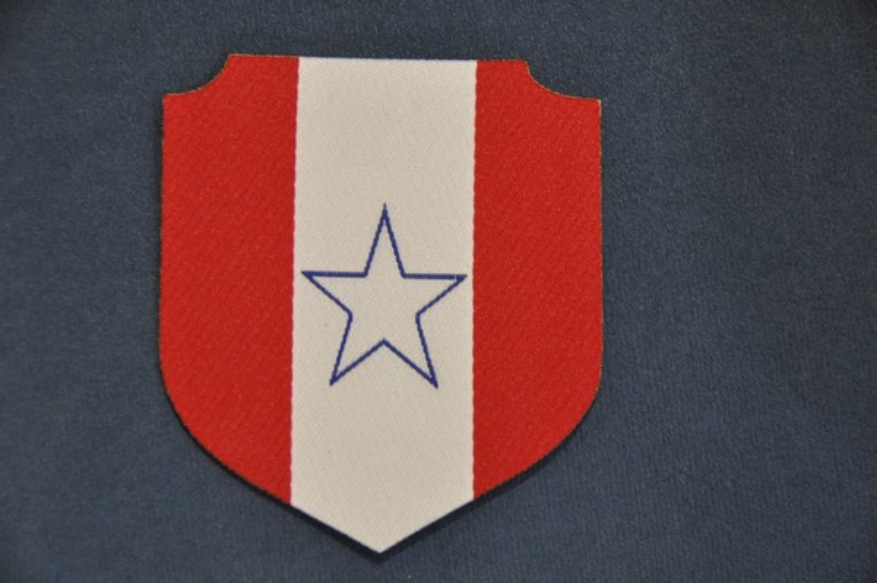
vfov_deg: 11.4
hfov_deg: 17.1
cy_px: 292
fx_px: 2921
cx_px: 438
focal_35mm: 120
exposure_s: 1/60
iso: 3200
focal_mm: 80
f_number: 5
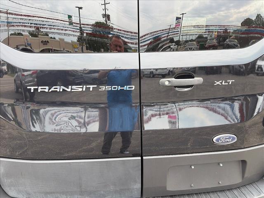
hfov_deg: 67.3
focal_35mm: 26
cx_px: 132
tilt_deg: -14.2
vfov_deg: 53.1
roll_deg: +0.6
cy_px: 99
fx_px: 198
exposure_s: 1/326
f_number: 1.6
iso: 50
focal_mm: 5.96
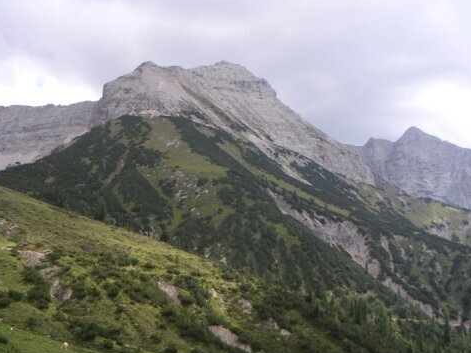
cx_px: 214
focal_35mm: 43
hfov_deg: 43.8
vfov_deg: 33.6
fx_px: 585
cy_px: 180
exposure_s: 1/350
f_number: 2.8
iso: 50
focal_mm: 6
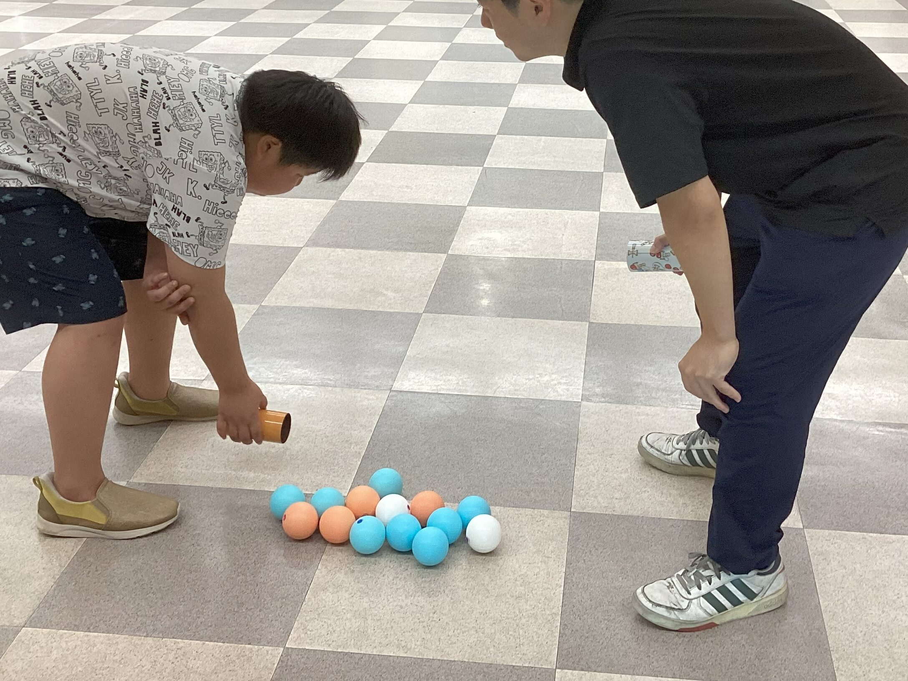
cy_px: 340
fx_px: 813
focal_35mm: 31
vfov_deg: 45.4
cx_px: 454
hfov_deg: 58.4
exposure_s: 1/60
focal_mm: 3.3
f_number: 2.4
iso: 125
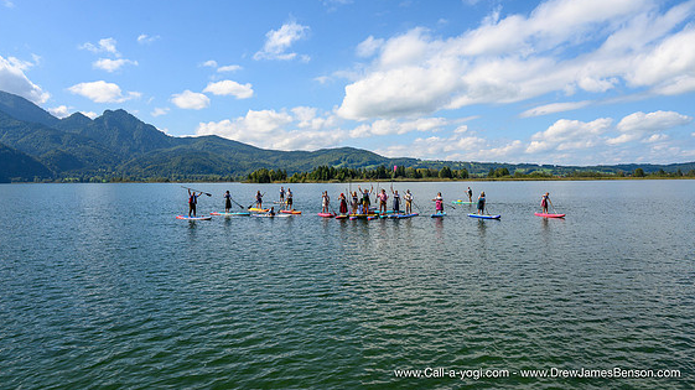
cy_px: 161
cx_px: 351
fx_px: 479
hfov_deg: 71.9
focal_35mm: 26
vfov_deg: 44.2
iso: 200
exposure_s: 1/500
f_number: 11
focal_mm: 24
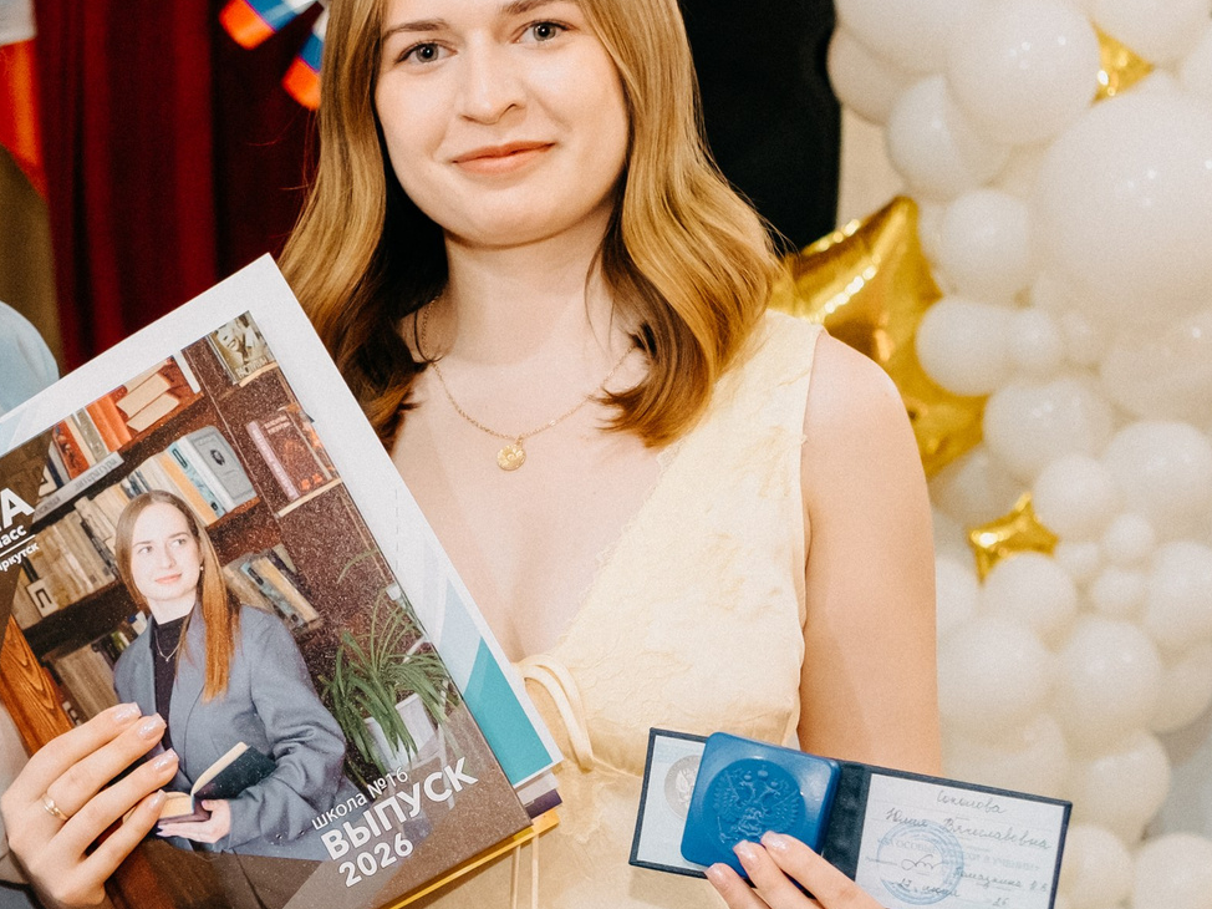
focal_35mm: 91
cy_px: 586
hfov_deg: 21.3
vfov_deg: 16.2
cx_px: 246
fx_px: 3185
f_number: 2.8
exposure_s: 1/160
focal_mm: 24
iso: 1250
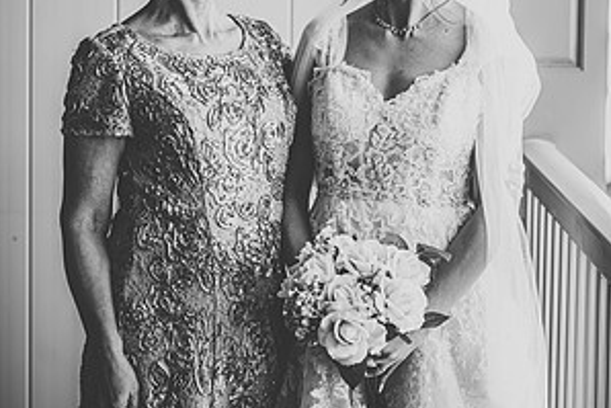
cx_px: 306
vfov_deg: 9.8
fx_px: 2360
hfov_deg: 14.8
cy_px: 68
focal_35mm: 139
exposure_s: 1/250
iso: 320
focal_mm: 92
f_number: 2.8
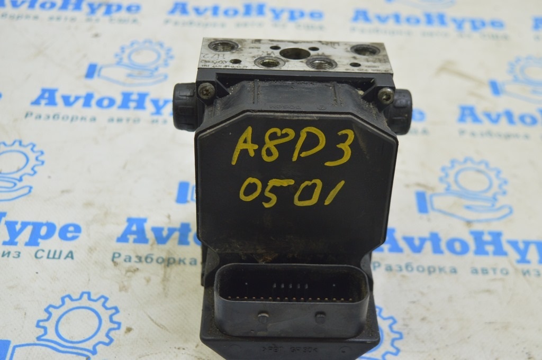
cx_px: 271
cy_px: 180
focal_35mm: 52
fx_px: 790
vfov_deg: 25.7
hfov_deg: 37.9
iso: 400
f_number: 5.6
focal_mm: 35
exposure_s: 1/20
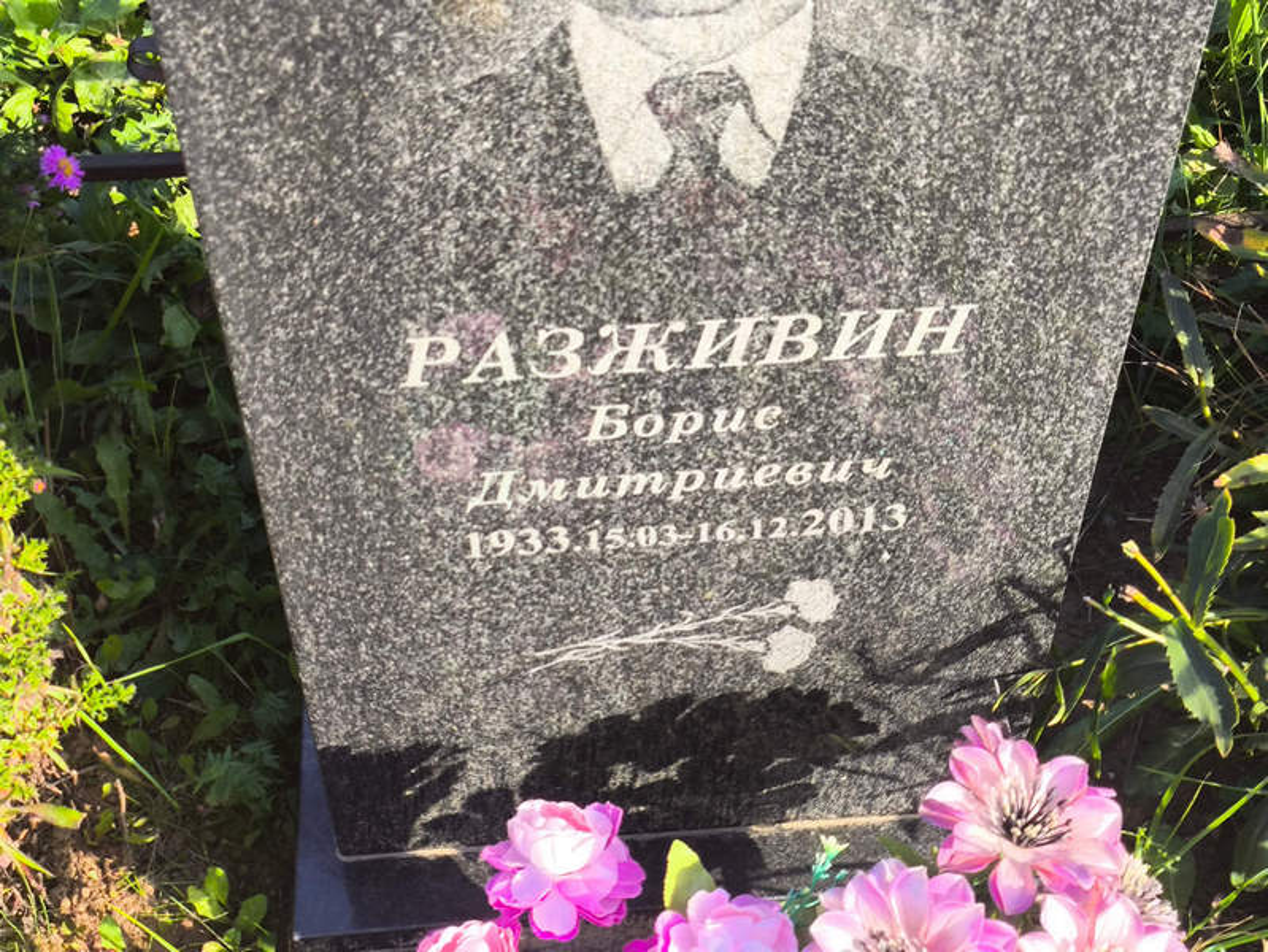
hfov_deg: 38.2
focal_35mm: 50
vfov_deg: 29.1
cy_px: 476
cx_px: 634
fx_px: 1832
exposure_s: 1/450
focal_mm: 4.71
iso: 50
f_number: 1.7
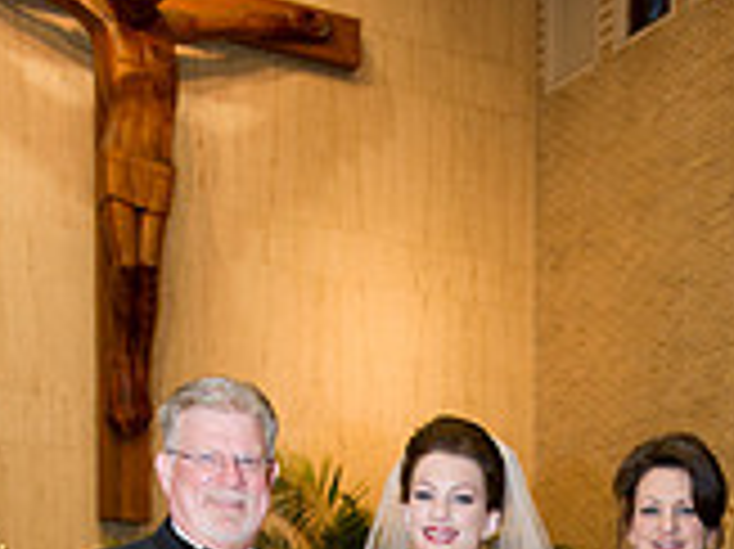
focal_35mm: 90
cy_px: 918
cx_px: 610
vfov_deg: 14.8
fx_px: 1907
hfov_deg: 21.5
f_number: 4.5
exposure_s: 1/60
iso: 800
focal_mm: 34
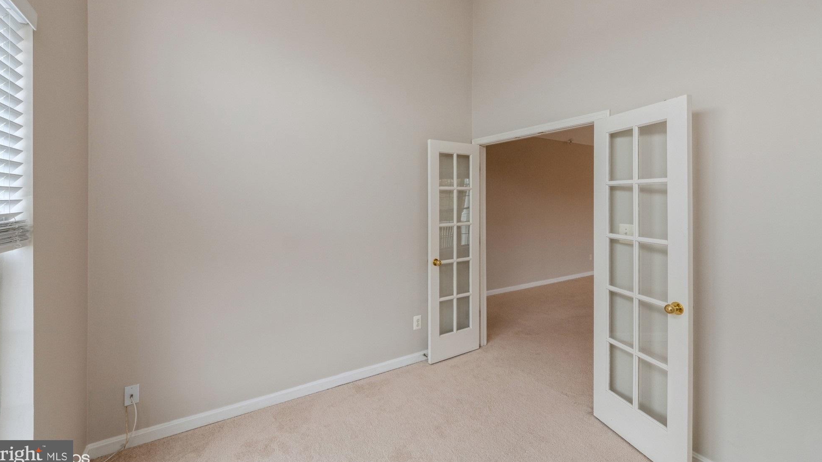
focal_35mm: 15
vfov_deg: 69.9
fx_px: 327
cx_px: 403
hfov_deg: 103.0
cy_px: 190
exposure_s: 1/50
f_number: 10
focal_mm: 14
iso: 400
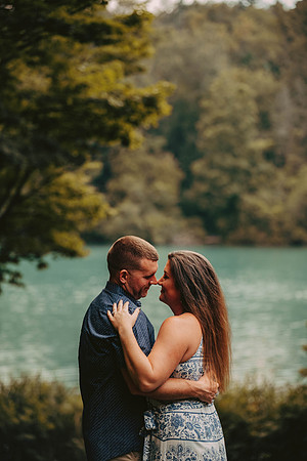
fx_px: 1484
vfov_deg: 17.6
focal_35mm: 116
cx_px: 154
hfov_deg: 11.8
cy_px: 230
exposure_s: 1/125
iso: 320
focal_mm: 116
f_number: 2.8
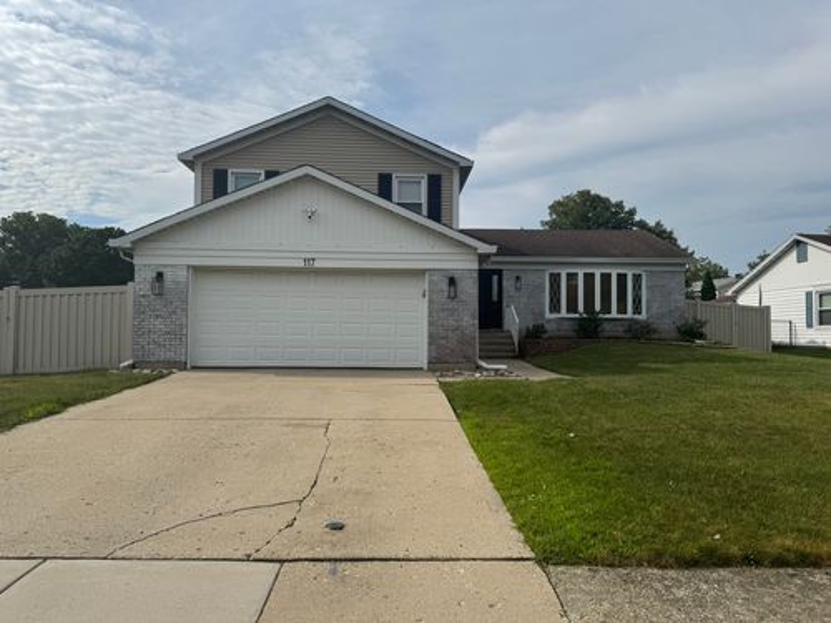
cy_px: 312
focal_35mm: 24
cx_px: 416
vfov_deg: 56.8
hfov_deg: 71.6
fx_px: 576
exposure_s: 1/7092
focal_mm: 6.76
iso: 80
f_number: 1.78
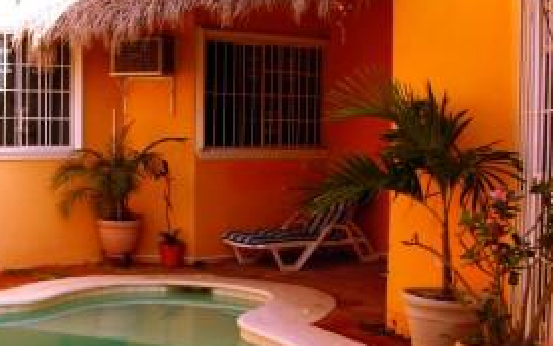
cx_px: 103
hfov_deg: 30.2
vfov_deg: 19.7
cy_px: 223
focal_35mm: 66
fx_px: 995
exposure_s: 1/745
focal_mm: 6.3
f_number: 2.9
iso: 79
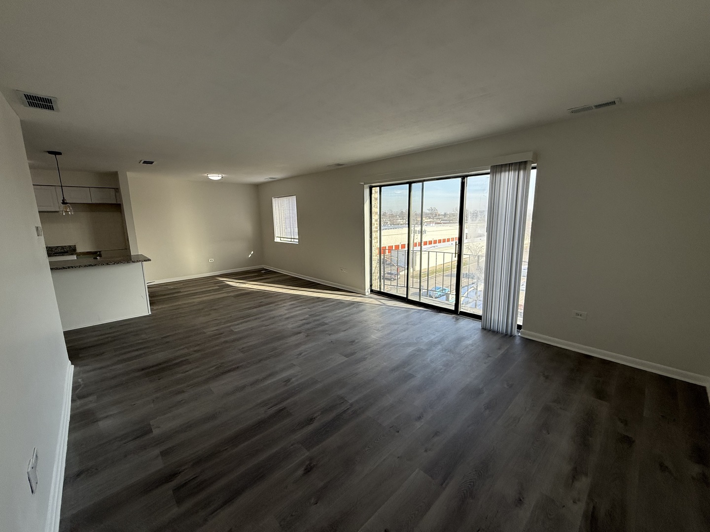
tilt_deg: -7.2
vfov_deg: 85.7
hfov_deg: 102.1
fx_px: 287
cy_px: 266
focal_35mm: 14
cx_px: 355
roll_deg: -1.2
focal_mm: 2.22
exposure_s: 1/419
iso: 64
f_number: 2.2
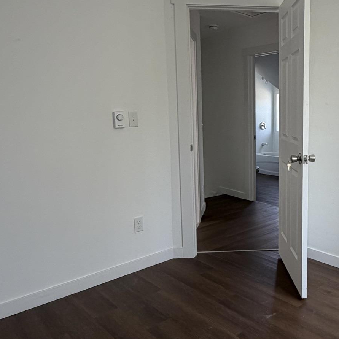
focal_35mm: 32
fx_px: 355
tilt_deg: -7.6
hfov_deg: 47.8
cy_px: 161
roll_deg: -0.2
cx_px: 279
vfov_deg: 51.1
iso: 125
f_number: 2.2
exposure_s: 1/121
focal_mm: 2.22
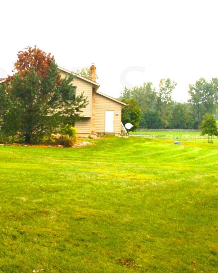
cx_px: 38
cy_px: 88
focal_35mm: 55
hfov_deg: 27.0
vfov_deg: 33.8
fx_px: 444
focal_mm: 10
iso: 100
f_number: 10
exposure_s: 1/160
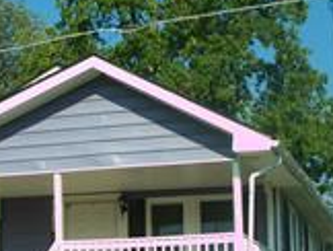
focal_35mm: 128
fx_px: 1233
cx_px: 132
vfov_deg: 11.6
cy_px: 200
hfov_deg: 15.4
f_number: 3.1
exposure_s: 1/640
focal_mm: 12.89
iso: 64
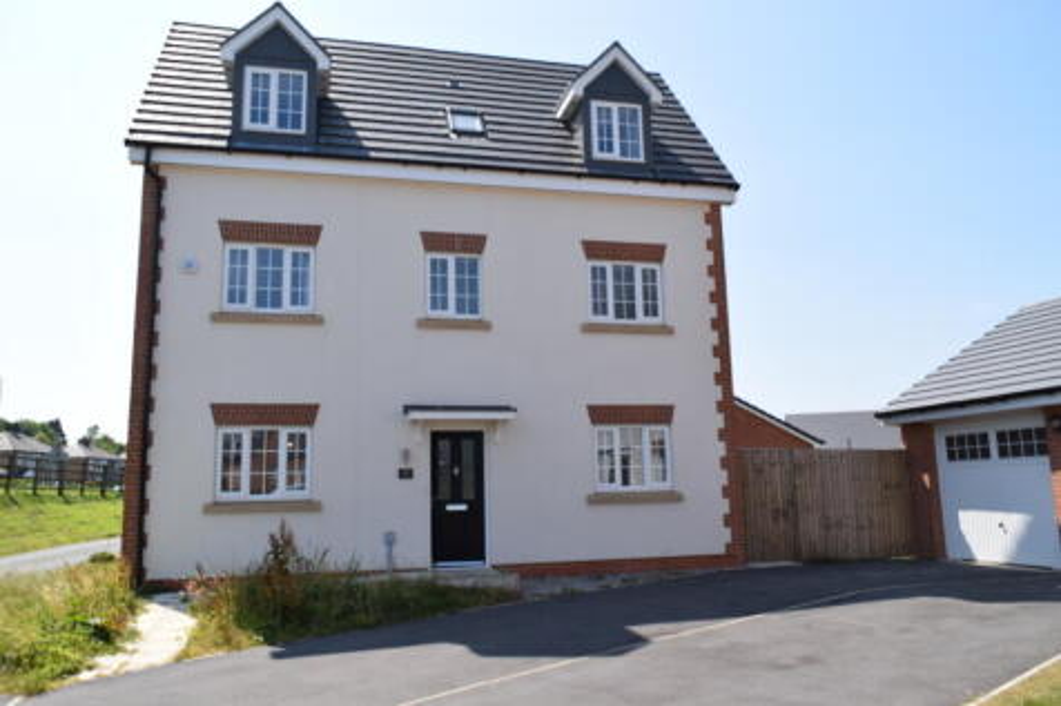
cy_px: 353
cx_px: 530
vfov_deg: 47.9
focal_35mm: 27
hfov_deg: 67.4
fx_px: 795
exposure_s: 1/500
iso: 200
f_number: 11
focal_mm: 18
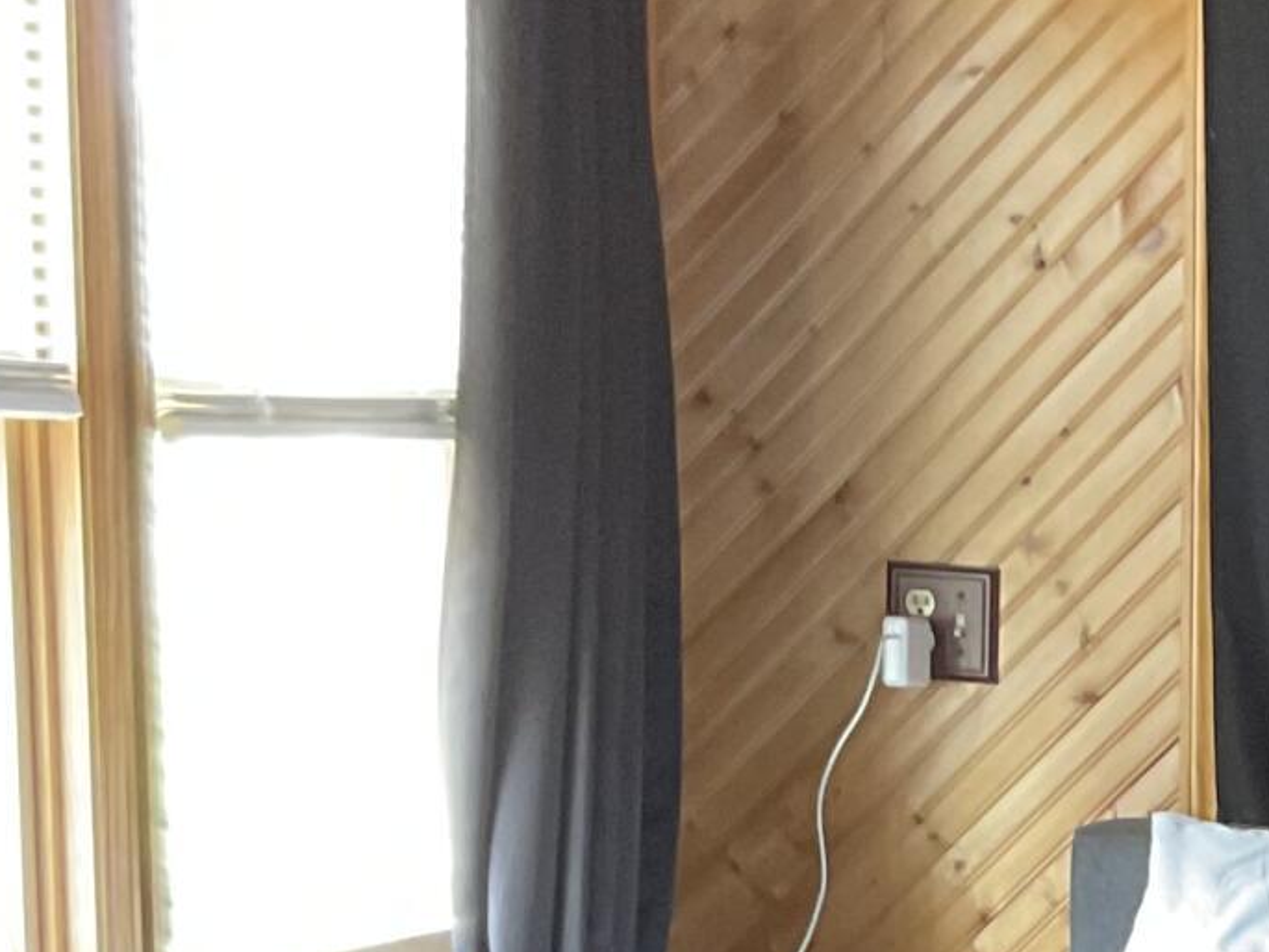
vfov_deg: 11.2
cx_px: 1806
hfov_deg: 14.6
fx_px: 4657
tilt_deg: -13.5
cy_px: 1397
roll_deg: -2.8
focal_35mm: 127
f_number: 1.8
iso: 200
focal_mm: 3
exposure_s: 1/40
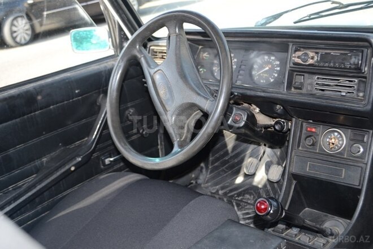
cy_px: 124
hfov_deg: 49.6
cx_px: 186
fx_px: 404
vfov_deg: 34.2
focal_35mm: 39
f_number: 4.2
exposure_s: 1/60
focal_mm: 26
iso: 100
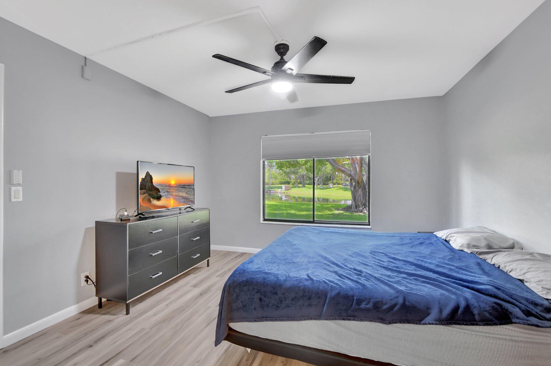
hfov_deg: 100.4
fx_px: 229
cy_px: 183
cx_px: 276
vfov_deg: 77.2
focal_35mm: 15
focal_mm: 10
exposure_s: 1/2.5
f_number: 8
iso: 1000
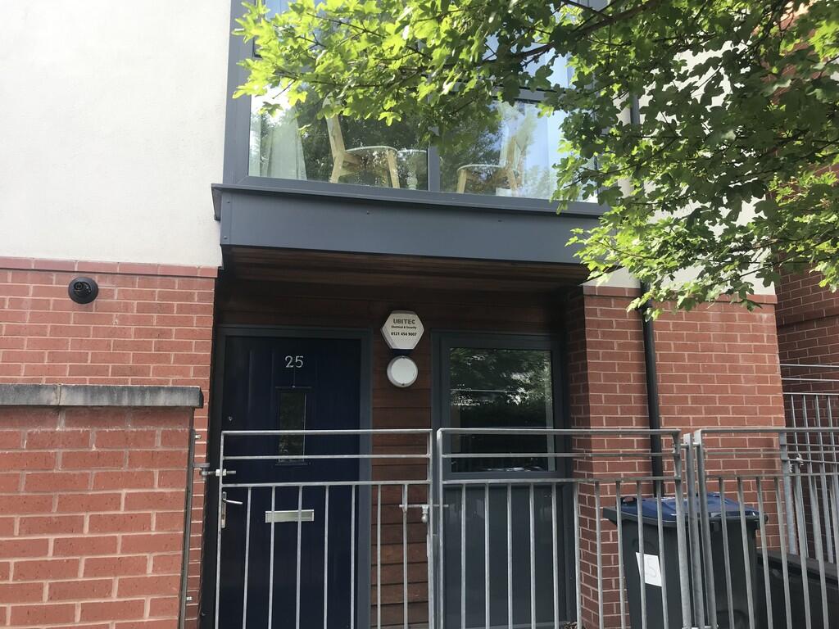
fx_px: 679
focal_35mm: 28
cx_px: 420
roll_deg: -0.1
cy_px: 314
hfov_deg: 63.4
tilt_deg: +10.3
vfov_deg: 49.7
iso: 20
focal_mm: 3.99
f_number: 1.8
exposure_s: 1/159
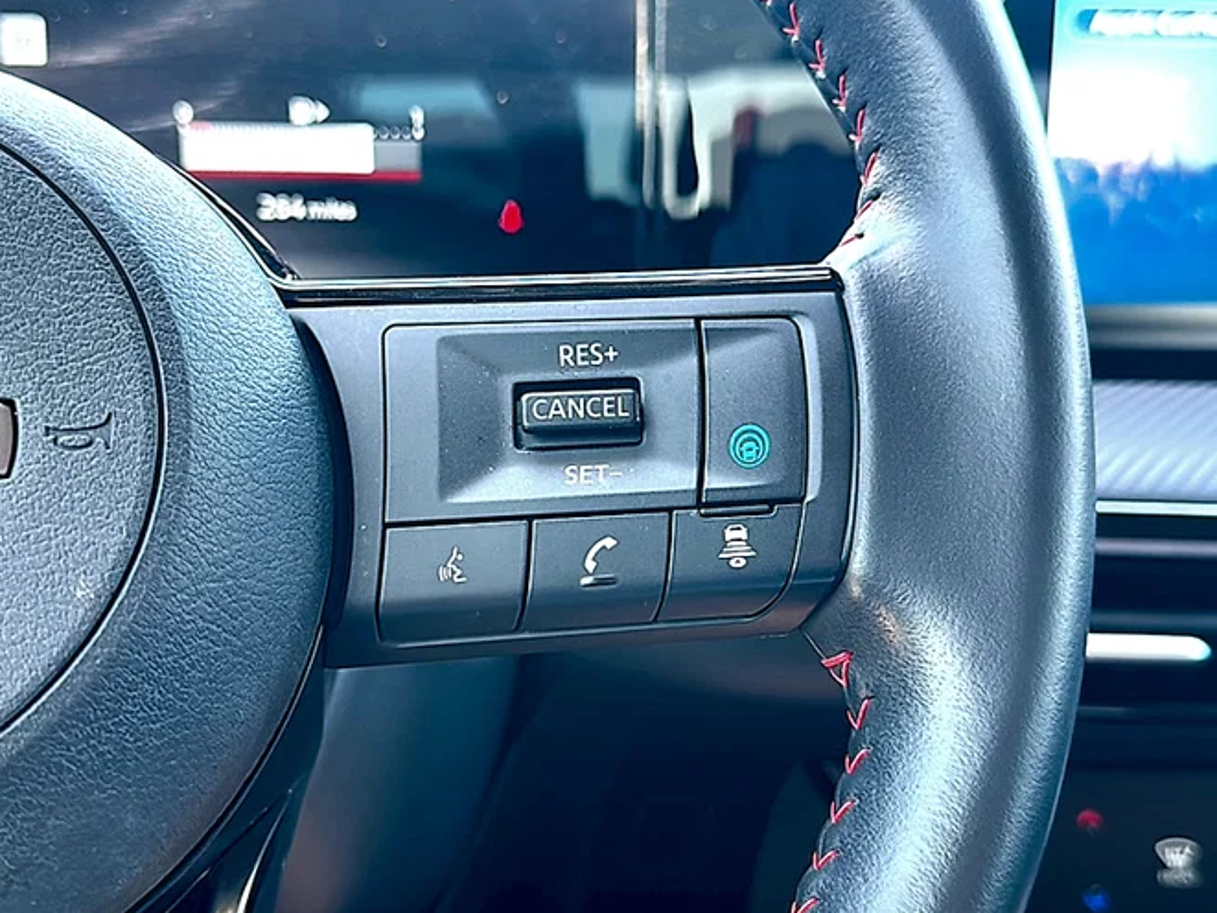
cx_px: 582
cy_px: 433
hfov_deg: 51.3
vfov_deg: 39.7
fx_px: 1266
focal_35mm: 36
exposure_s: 1/64
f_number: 1.78
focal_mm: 6.86
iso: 64
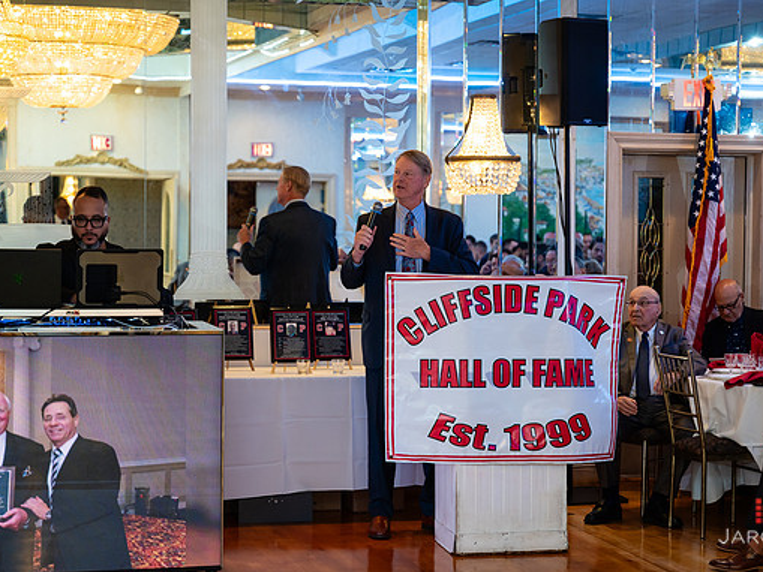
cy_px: 287
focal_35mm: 77
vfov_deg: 19.1
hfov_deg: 25.3
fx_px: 1698
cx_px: 427
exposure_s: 1/200
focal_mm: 70
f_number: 3.2
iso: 1250
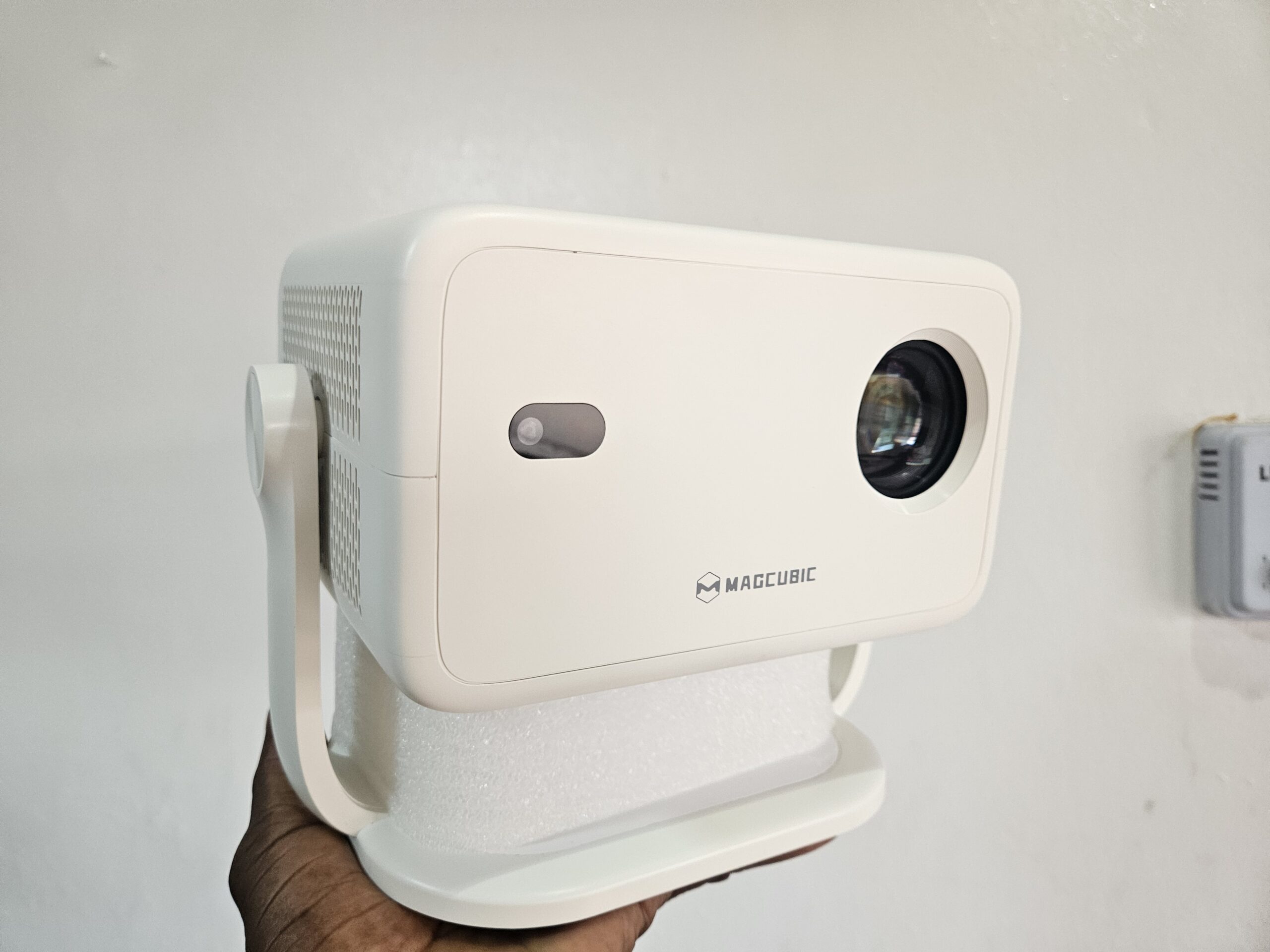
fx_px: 844
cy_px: 476
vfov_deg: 58.9
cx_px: 635
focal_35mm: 23
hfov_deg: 73.9
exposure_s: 1/207
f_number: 1.8
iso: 200
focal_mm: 5.4
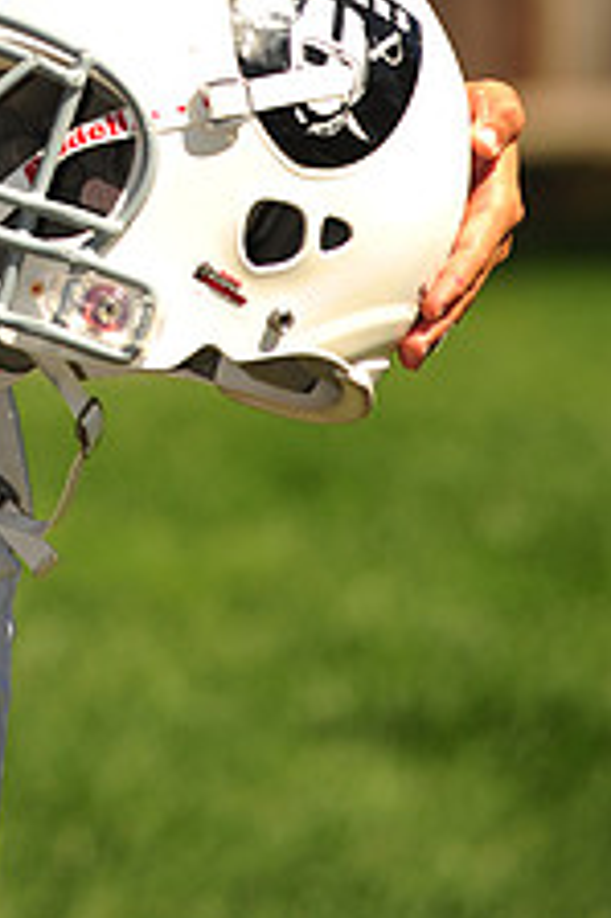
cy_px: -230
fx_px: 13207
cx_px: -168
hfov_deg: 2.6
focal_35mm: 518
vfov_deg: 4.0
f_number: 5
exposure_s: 1/640
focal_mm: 200
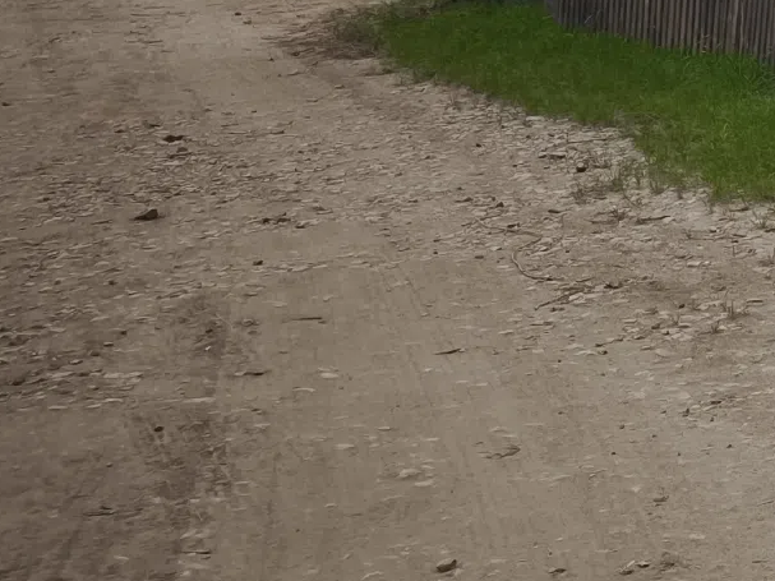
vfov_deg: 14.4
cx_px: 1523
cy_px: -437
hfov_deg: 16.6
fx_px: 2037
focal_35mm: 91
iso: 50
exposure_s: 1/1702
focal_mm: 6.57
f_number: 1.6
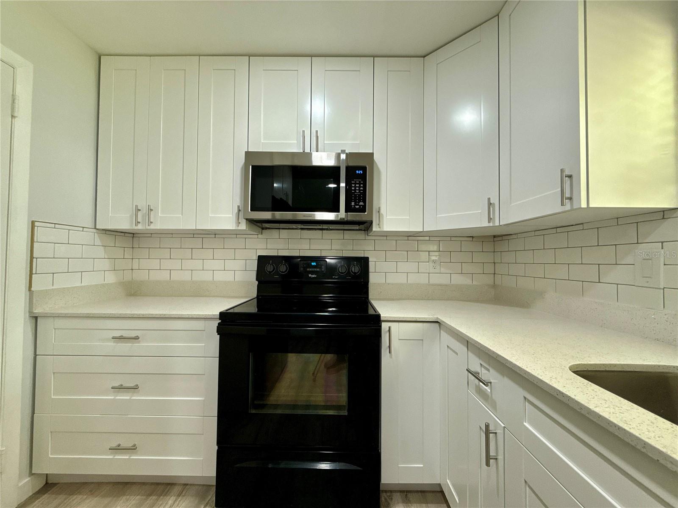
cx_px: 339
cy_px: 254
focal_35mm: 14
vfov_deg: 85.7
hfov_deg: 102.1
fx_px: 274
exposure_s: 1/120
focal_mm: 2.22
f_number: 2.2
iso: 200
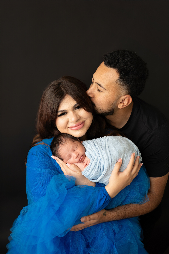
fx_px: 246
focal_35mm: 35
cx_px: 84
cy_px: 127
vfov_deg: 54.4
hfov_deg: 37.9
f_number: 2.5
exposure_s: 1/200
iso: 100
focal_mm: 35
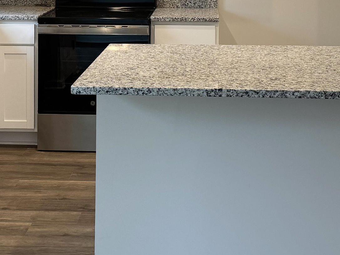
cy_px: 59
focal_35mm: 68
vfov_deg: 21.4
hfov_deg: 28.5
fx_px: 668
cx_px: 150
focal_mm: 6.76
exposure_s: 1/120
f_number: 1.78
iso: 125
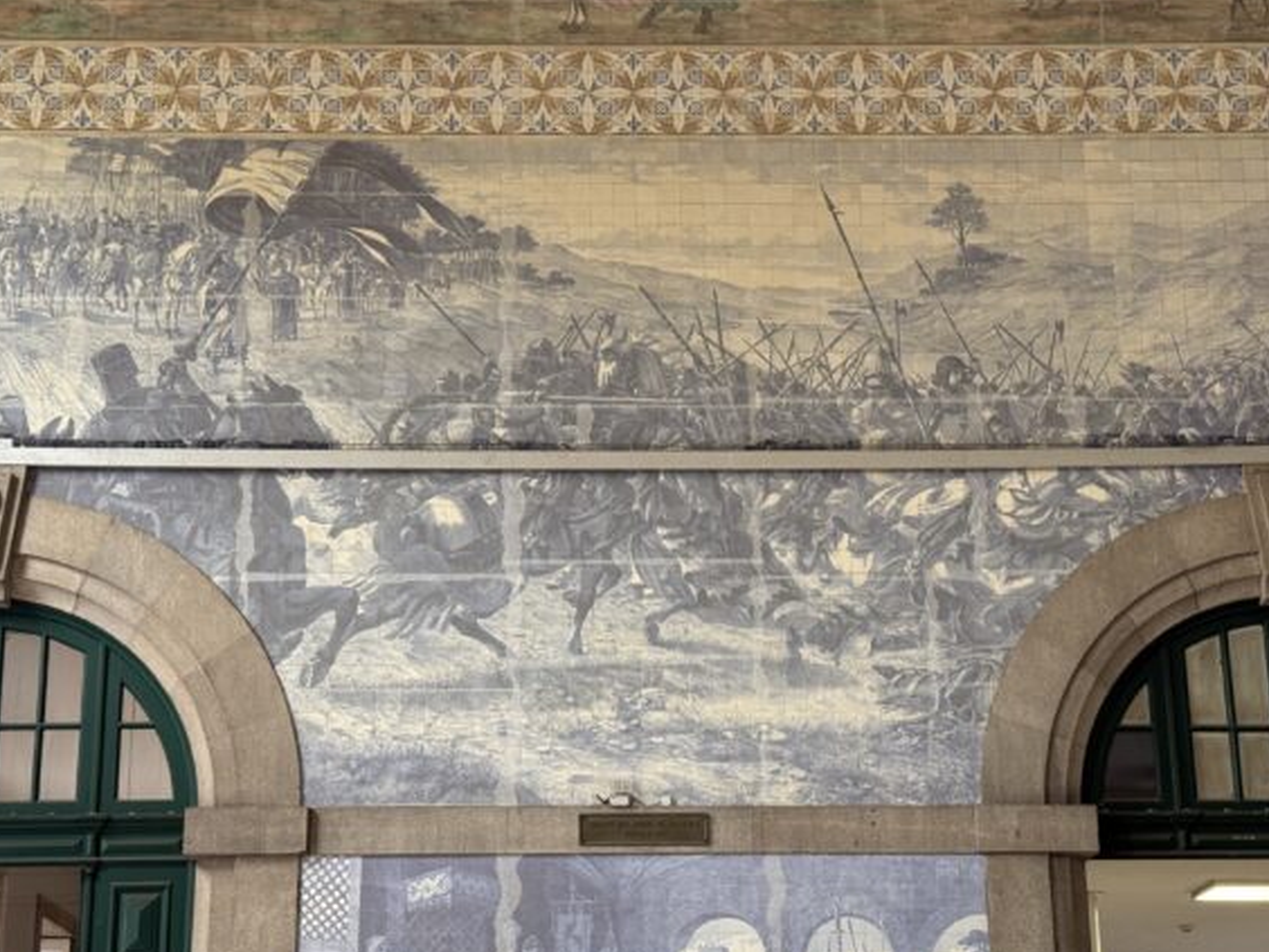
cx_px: 634
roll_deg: +0.3
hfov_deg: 30.7
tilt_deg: +16.7
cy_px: 564
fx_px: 2310
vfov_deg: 23.3
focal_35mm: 63
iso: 100
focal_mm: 6.76
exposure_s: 1/60
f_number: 1.78
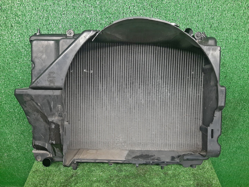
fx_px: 187
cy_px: 94
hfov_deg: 67.3
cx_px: 124
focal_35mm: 26
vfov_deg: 53.1
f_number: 1.7
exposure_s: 1/50
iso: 126
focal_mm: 3.93
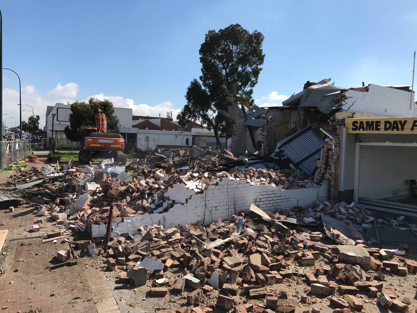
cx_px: 208
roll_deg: -1.6
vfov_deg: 49.7
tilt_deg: -1.9
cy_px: 156
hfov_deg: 63.4
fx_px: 337
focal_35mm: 28
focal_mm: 3.99
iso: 20
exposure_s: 1/3195
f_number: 1.8
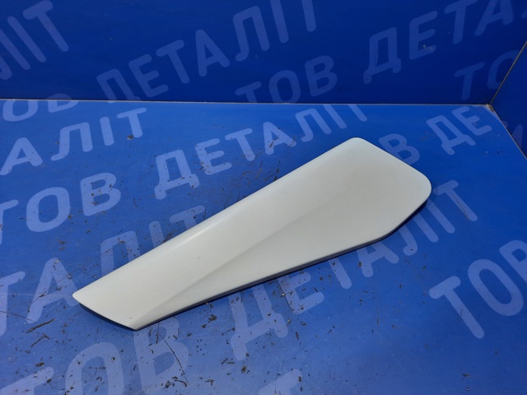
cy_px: 198
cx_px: 264
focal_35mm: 25
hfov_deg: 69.4
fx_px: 381
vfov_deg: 54.9
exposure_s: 1/50
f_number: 2
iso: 200
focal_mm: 4.6
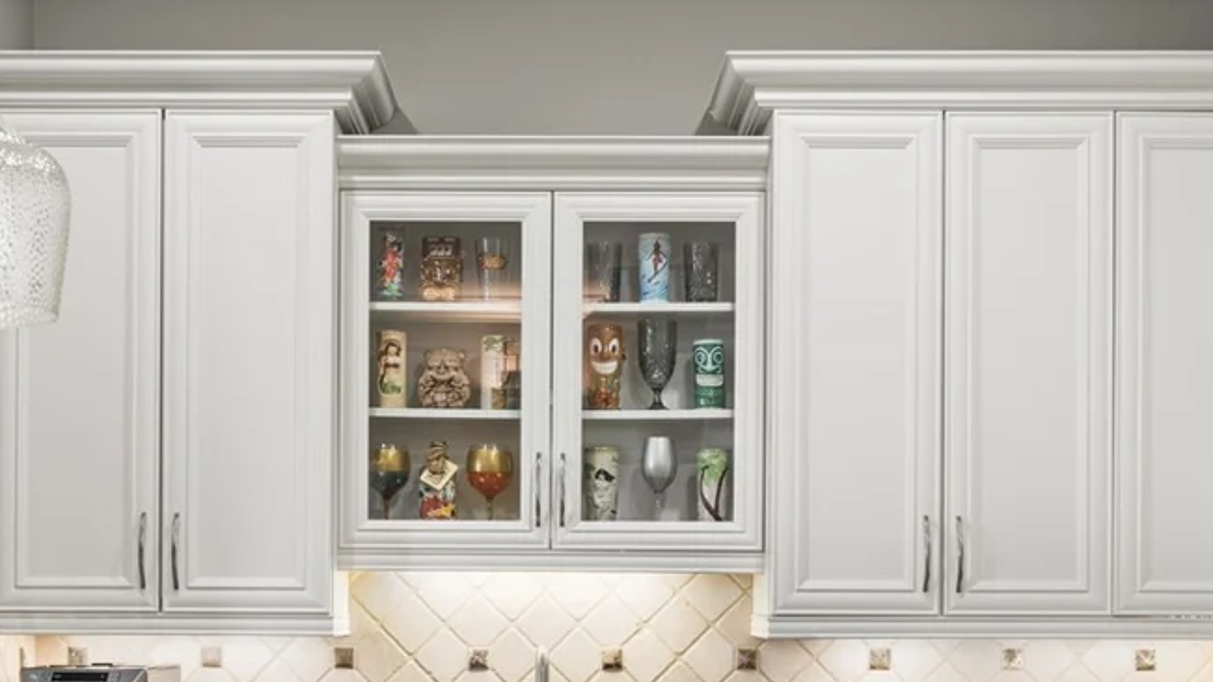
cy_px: 616
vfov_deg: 21.0
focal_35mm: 56
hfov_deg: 37.2
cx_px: 538
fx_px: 1801
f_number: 8
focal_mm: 23
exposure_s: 1/25
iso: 400
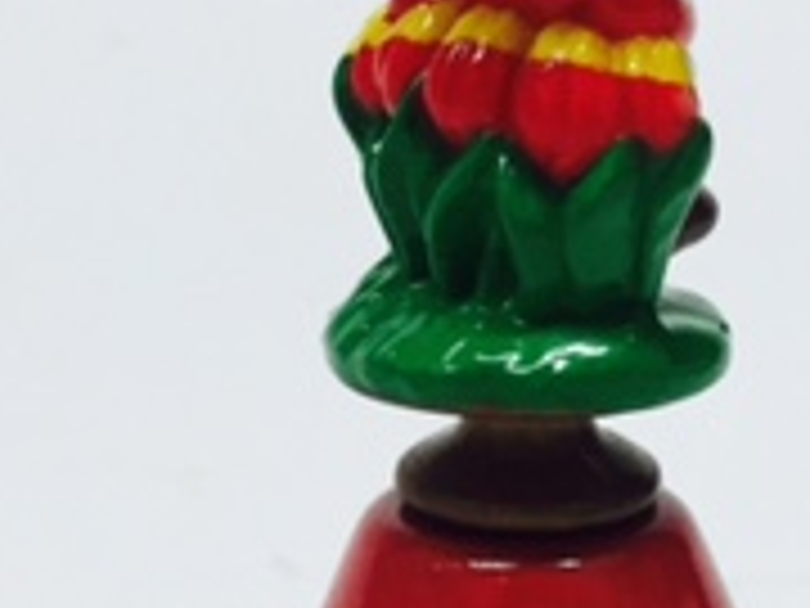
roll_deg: -0.8
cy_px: 212
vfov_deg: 14.3
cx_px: 400
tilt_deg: -7.8
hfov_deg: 19.1
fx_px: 2410
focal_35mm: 103
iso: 40
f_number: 2.2
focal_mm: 4.15
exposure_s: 1/33
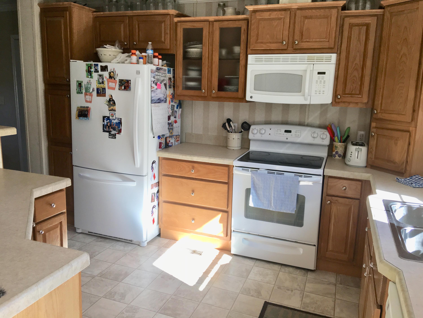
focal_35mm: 29
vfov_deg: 48.2
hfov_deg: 61.7
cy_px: 159
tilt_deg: -9.1
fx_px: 354
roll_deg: -1.7
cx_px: 212
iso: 32
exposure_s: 1/60
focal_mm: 4.15
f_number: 2.2
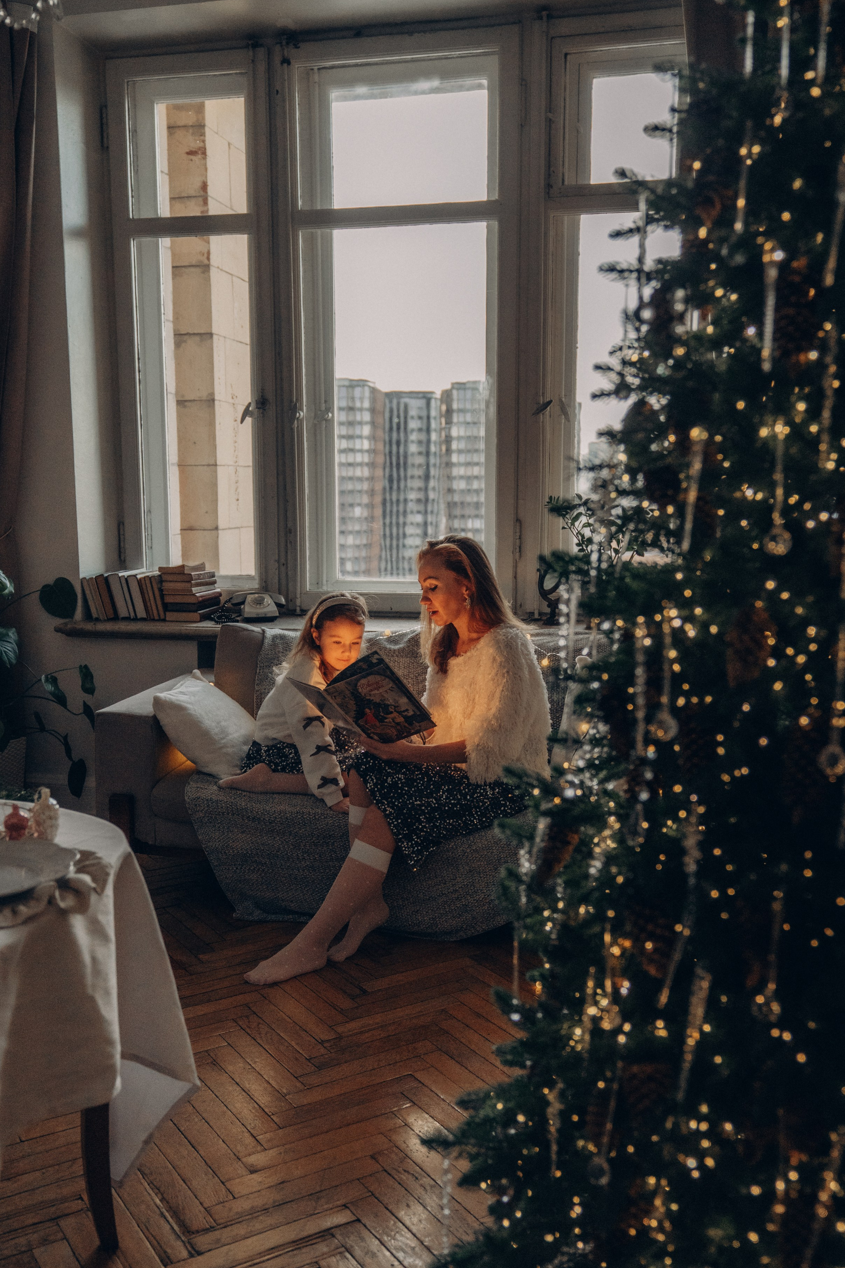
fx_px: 1197
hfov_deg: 38.9
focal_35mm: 34
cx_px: 400
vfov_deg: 55.7
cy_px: 682
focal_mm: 30
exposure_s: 1/640
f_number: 2.8
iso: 3200
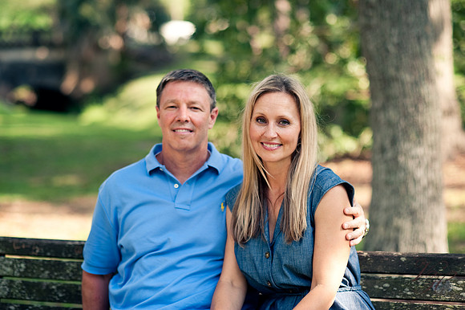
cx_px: 232
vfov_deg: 16.1
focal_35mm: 85
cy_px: 155
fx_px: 1097
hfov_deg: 23.9
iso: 200
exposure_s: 1/640
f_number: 2.5
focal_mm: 85
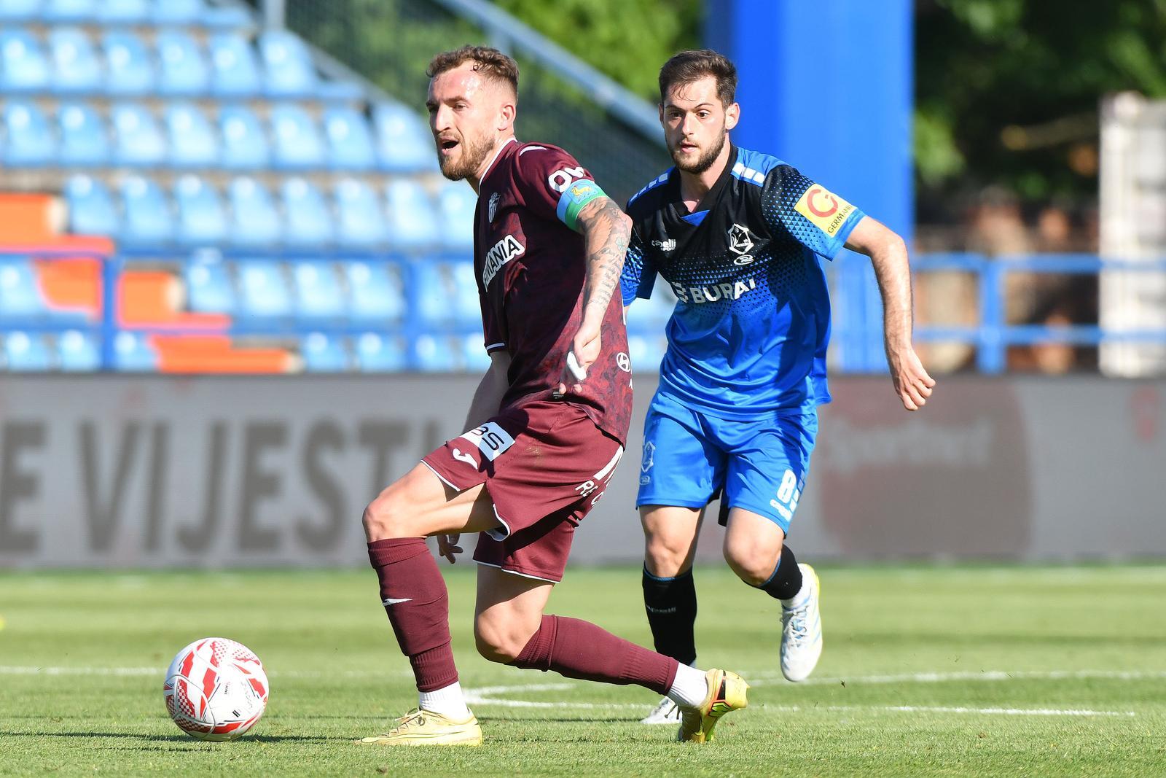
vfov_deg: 3.8
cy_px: 389
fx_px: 11660
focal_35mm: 360
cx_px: 583
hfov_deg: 5.7
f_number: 5
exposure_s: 1/1600
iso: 320
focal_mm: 360
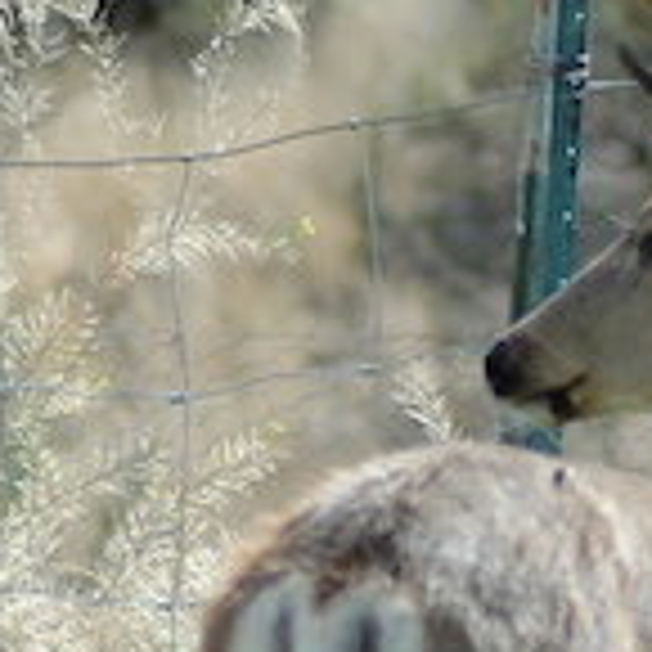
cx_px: 764
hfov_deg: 1.9
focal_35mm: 901
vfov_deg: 1.9
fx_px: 19205
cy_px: 771
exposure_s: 1/640
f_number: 6.3
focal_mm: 135
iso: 200
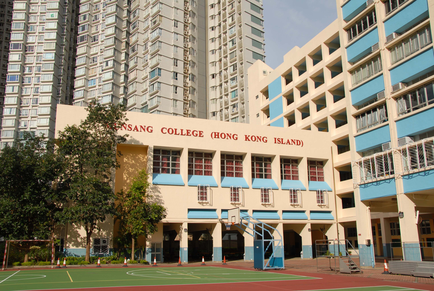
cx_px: 217
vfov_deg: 40.1
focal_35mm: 33
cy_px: 146
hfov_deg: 57.2
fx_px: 398
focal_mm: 22
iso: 100
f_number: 9
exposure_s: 1/320
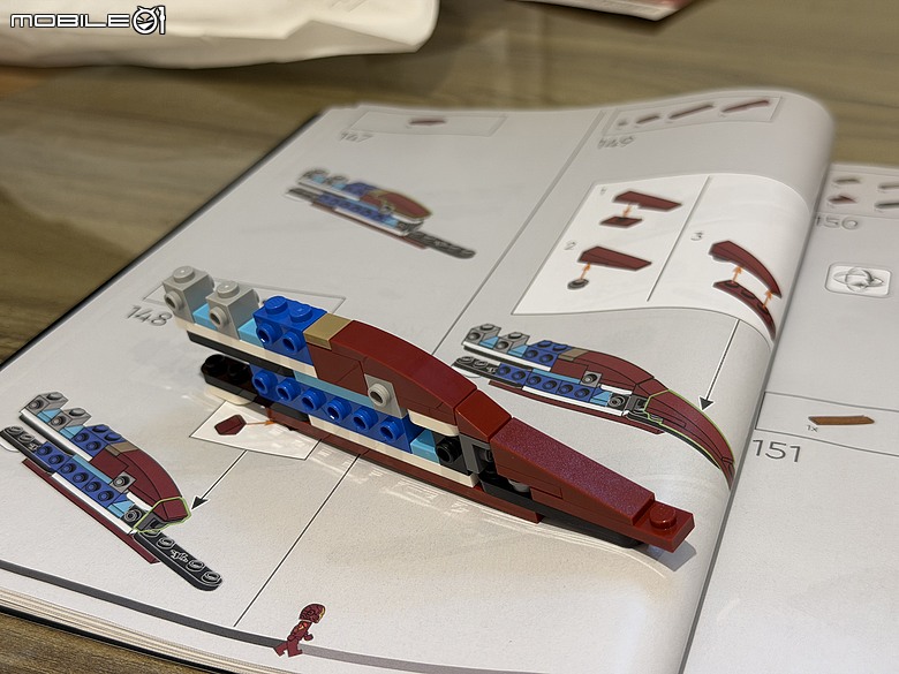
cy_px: 337
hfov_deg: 39.7
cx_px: 450
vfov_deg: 30.3
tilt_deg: -31.7
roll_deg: +1.9
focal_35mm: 48
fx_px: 1247
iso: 160
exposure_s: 1/60
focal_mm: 6.76
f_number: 1.78
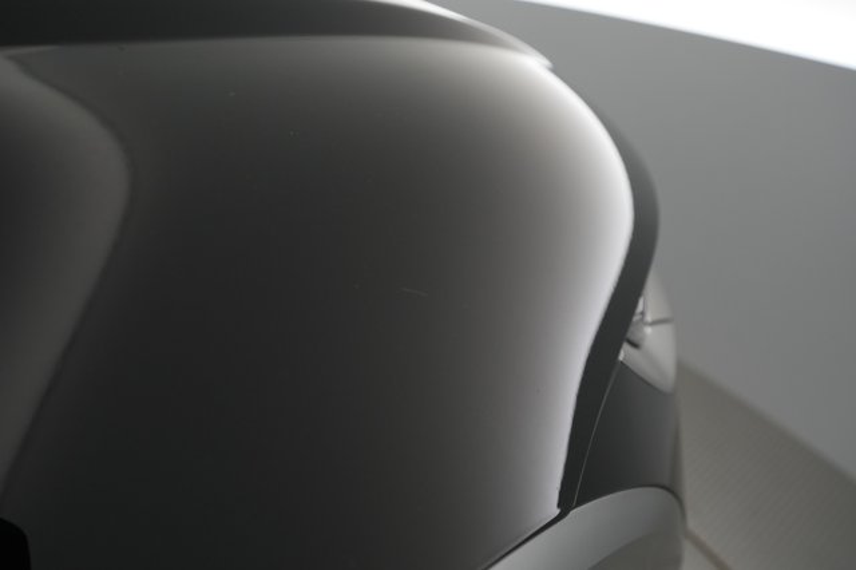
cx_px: 428
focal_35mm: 28
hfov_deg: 65.5
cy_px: 285
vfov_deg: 46.4
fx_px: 665
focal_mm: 28
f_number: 4.5
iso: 1250
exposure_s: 1/100
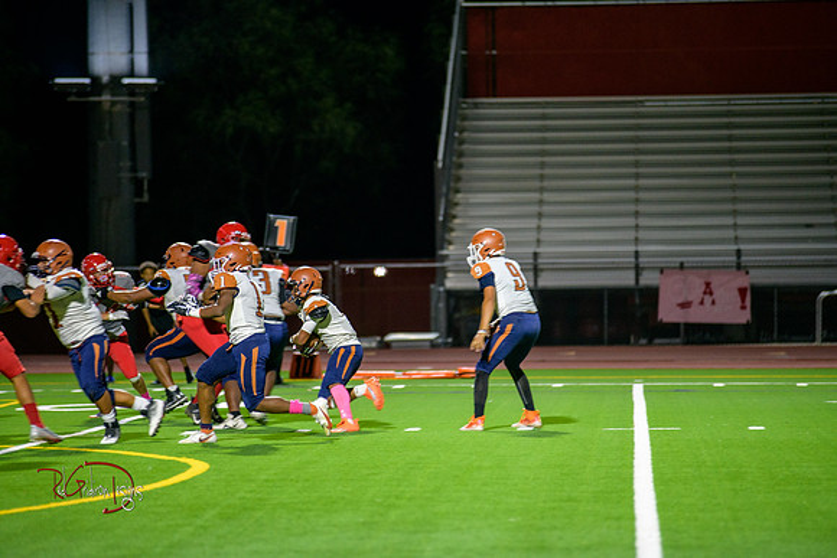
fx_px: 4651
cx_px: 418
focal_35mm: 200
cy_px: 279
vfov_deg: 6.9
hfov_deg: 10.3
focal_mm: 200
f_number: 2.8
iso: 1600
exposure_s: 1/250
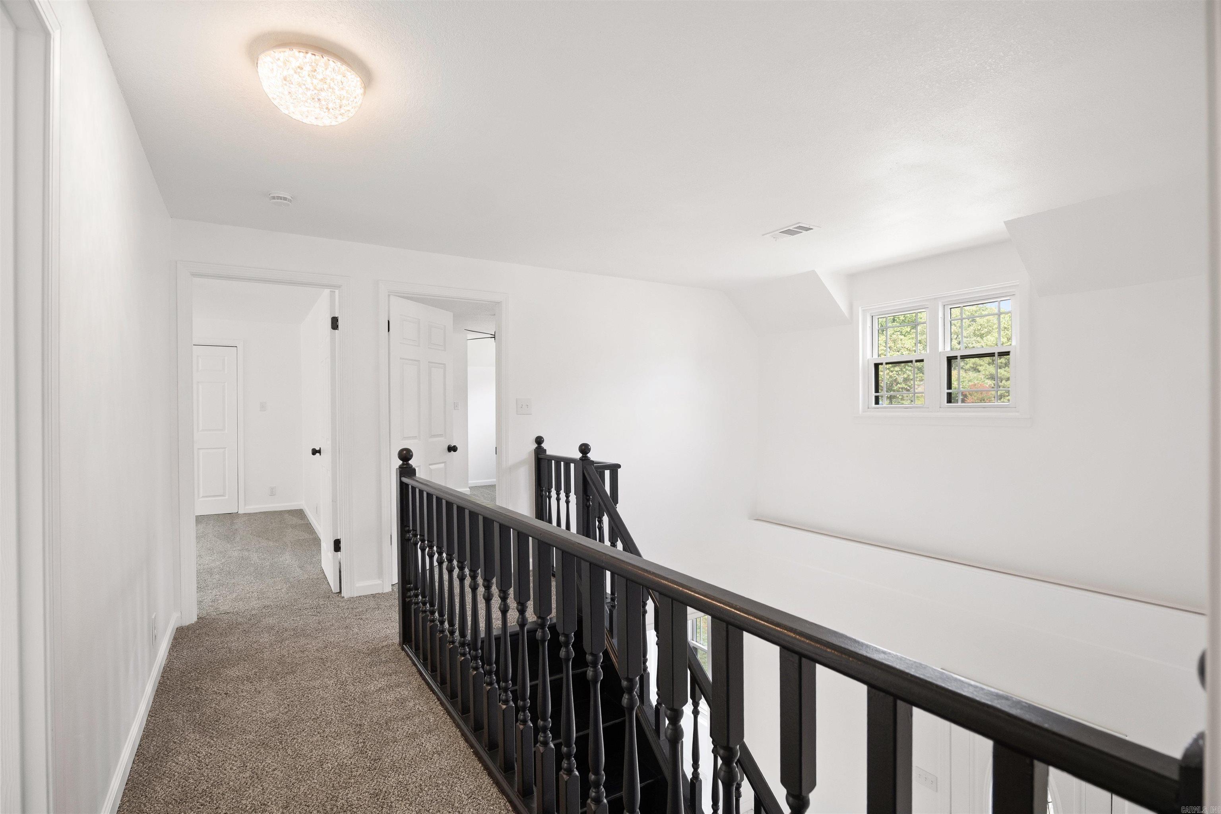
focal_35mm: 16
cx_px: 610
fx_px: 543
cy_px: 407
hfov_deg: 96.7
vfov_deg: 73.7
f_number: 5.6
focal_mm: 16
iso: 1250
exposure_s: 1/60
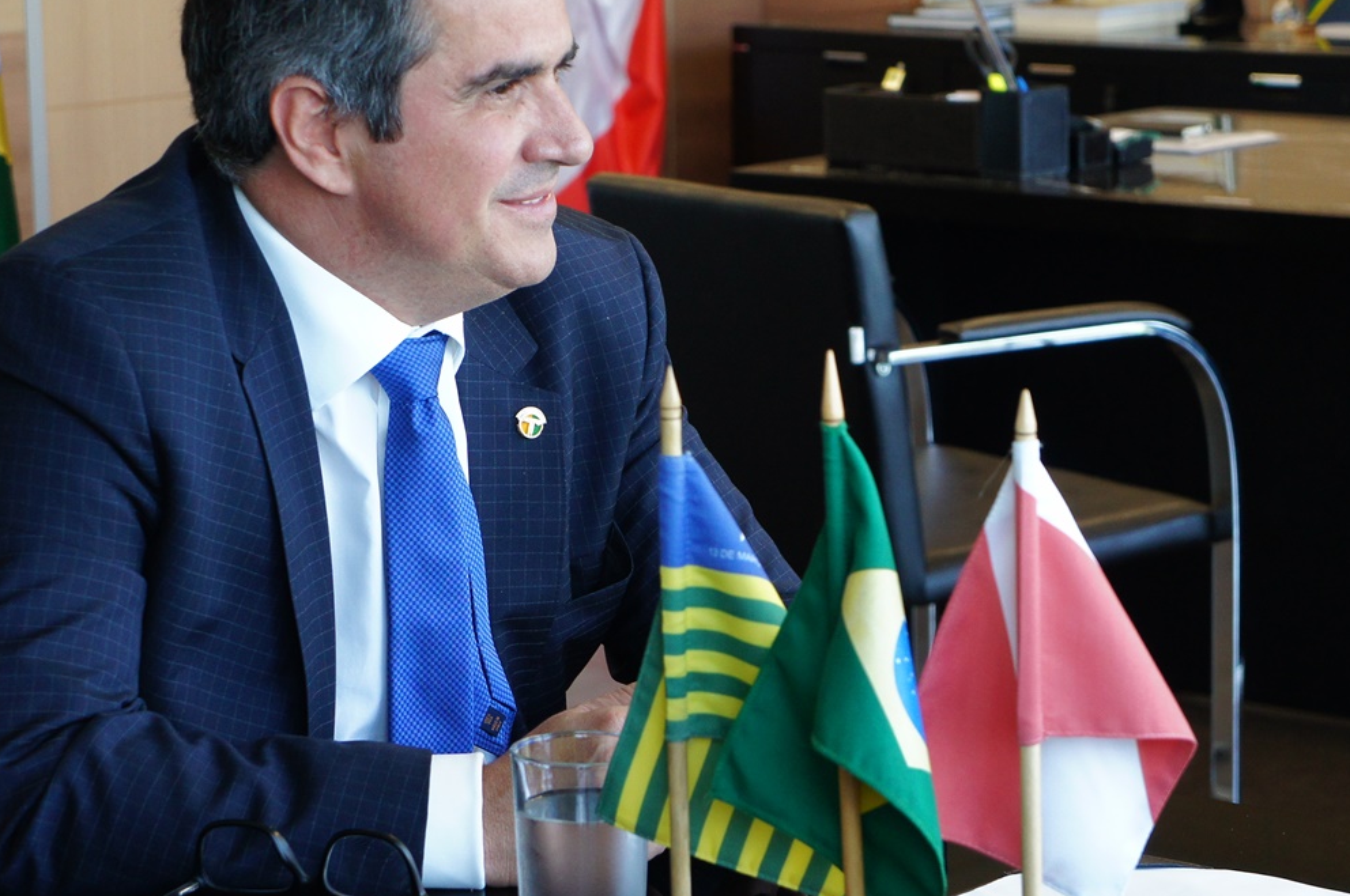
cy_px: 364
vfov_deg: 11.0
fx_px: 4673
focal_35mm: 125
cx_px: 581
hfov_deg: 16.4
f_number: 5.6
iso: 1250
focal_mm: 55
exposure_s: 1/100
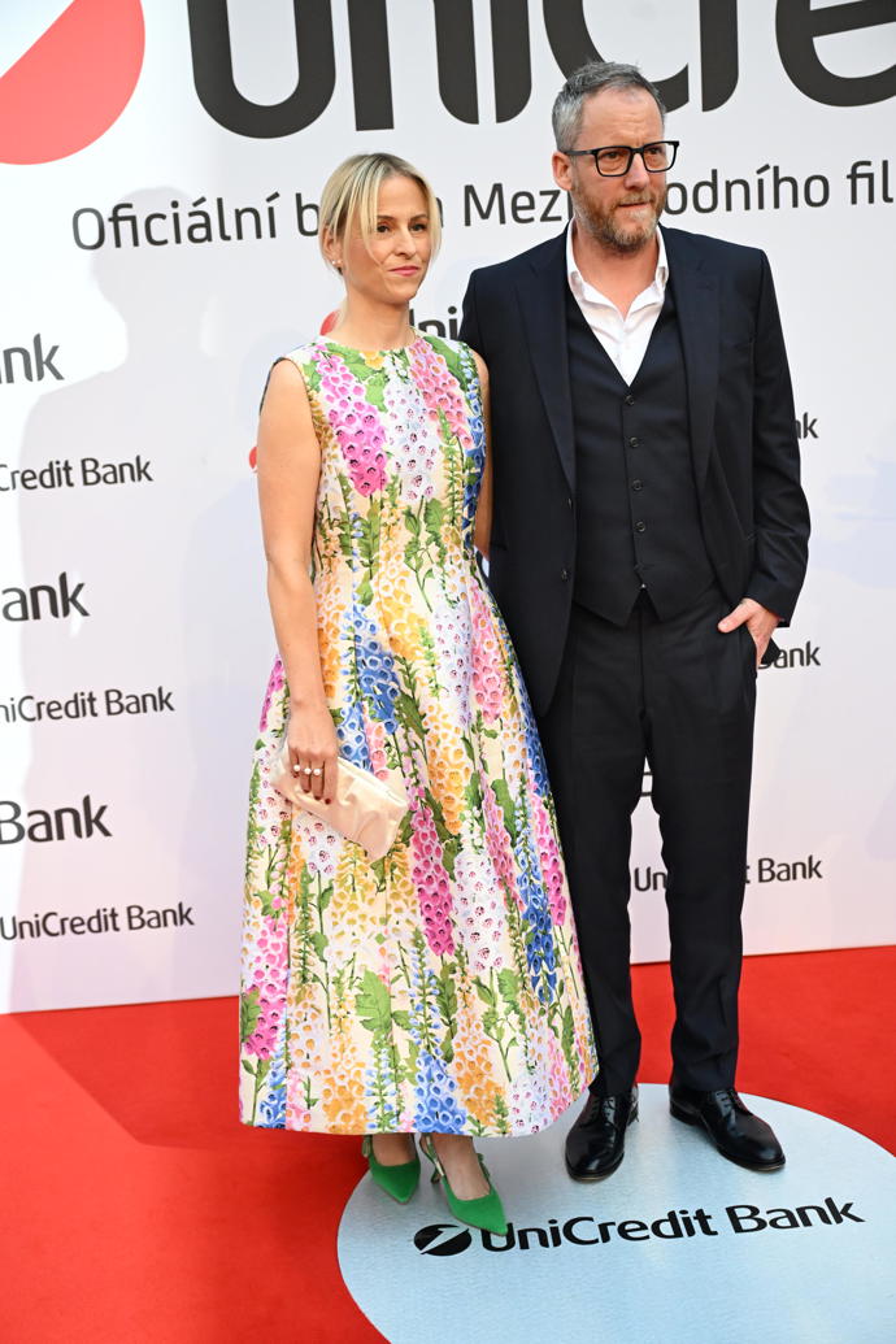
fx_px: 1568
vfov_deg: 46.4
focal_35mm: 42
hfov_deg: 31.9
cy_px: 672
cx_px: 448
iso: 2500
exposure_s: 1/1000
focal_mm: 42
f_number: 3.5
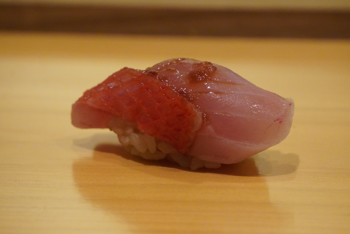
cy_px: 117
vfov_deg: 4.4
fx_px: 3065
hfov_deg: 6.5
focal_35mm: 315
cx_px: 175
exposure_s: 1/100
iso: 6400
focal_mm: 210
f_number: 8
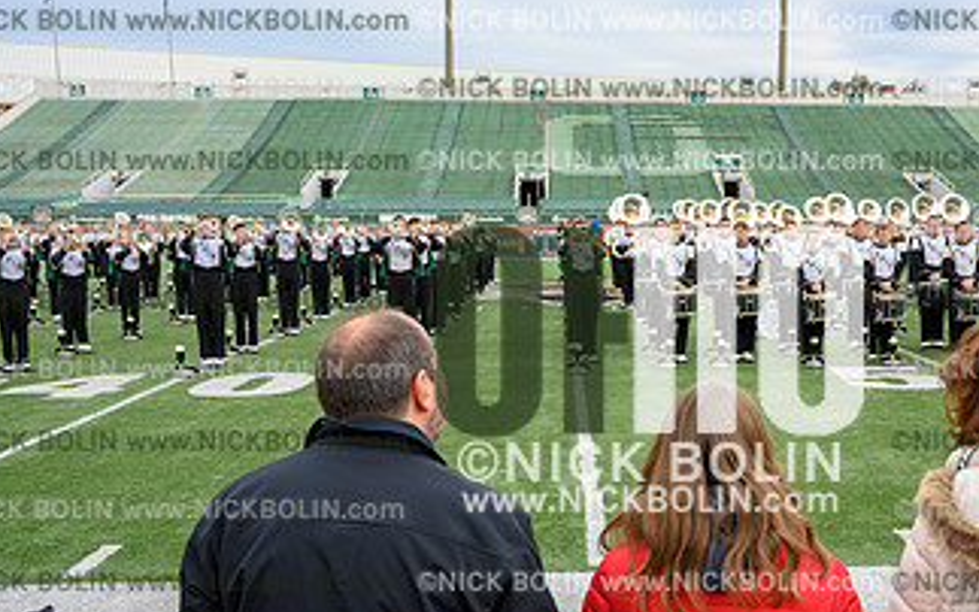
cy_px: 371
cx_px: 649
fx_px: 1174
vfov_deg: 29.1
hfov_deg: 44.6
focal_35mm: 44
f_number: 4
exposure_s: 1/320
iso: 125
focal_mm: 24
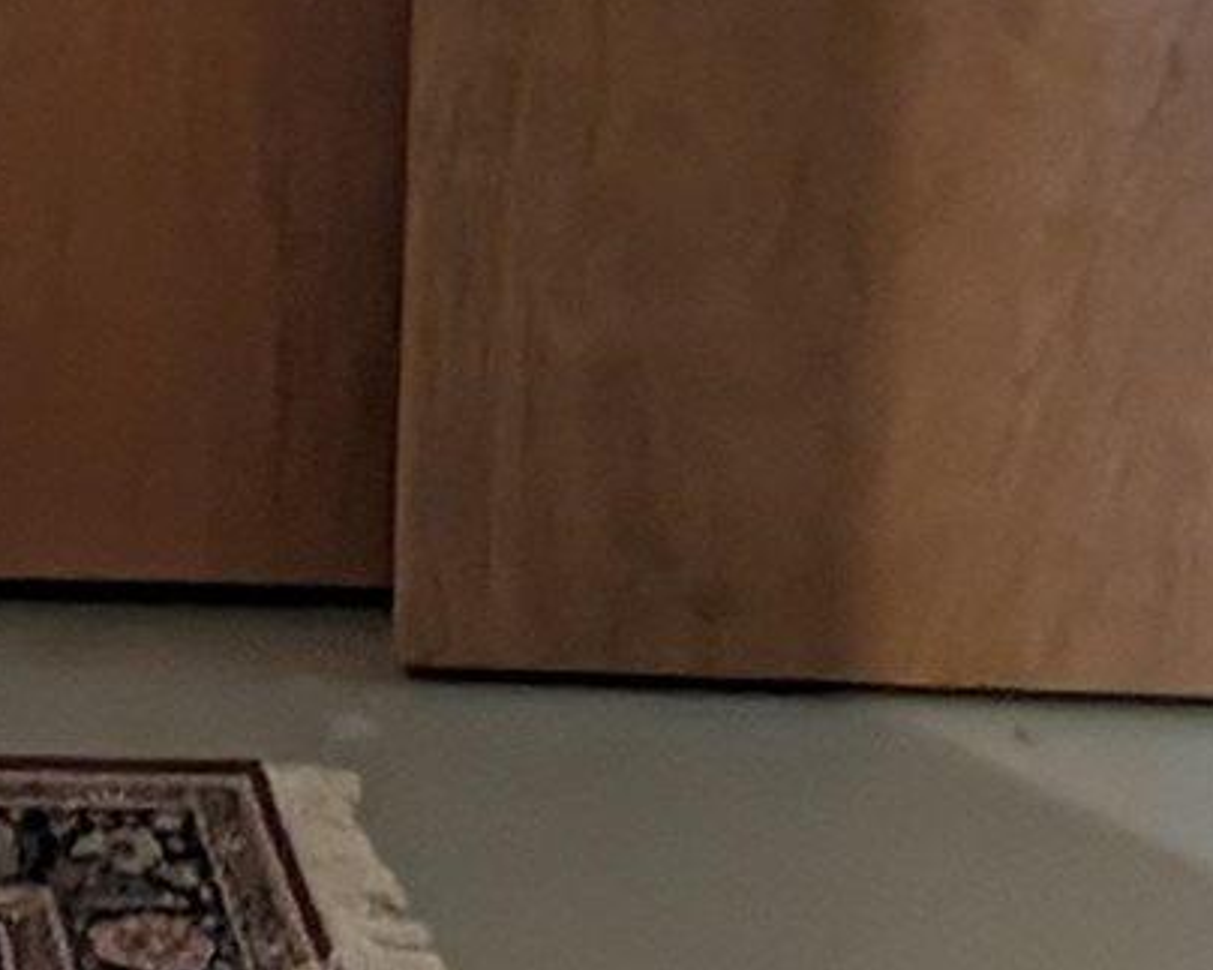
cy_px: -613
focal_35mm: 89
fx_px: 3194
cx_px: -698
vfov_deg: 15.5
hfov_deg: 18.6
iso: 136
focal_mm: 2.02
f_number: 1.7
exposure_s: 1/24
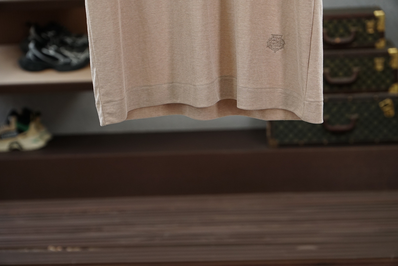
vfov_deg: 15.2
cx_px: 199
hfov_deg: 22.6
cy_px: 133
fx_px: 995
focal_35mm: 90
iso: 640
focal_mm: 60
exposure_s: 1/125
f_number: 3.5
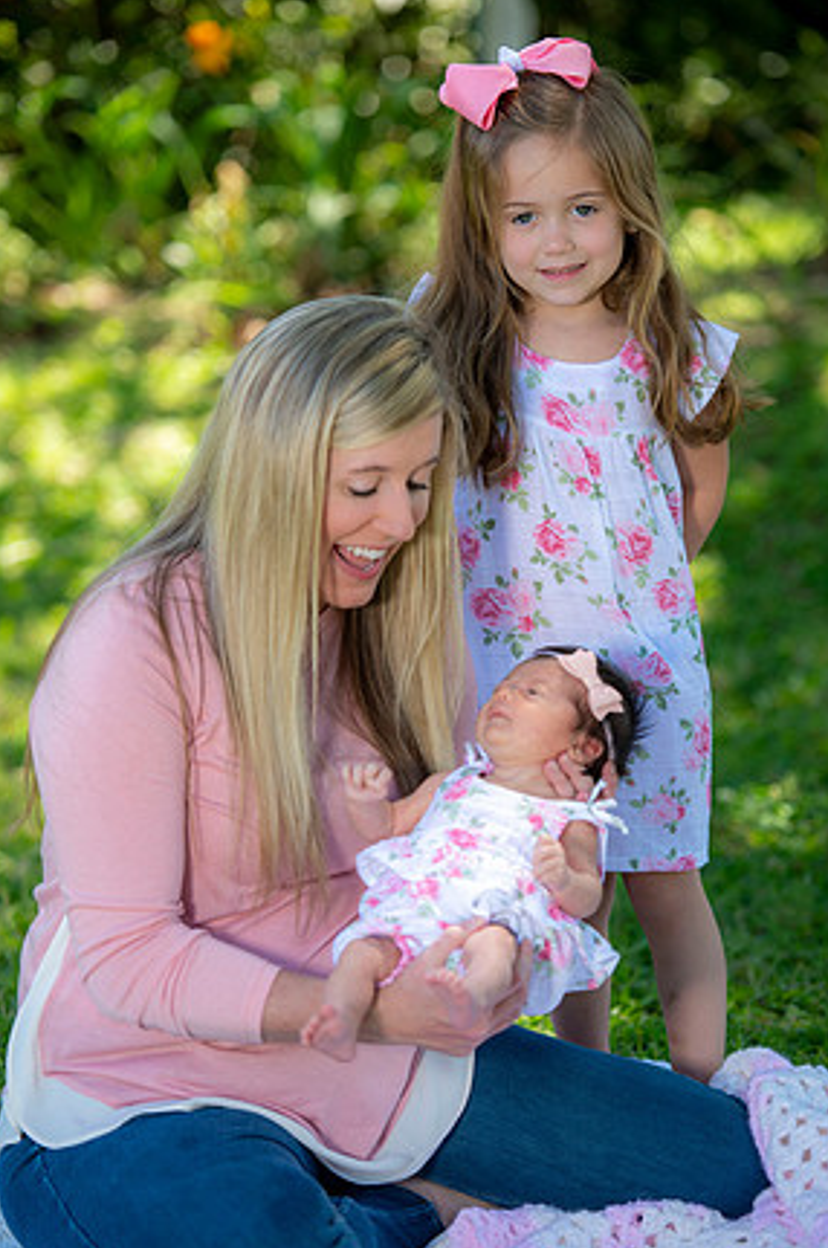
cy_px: 614
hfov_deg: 9.7
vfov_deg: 14.6
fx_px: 4880
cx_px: 418
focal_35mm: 141
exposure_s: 1/250
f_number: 2.8
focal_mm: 135
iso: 100
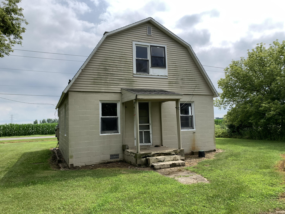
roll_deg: +2.6
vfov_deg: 53.1
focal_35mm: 26
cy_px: 107
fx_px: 214
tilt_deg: +8.0
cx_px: 142
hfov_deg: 67.3
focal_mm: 4.25
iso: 25
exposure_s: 1/2833
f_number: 1.8
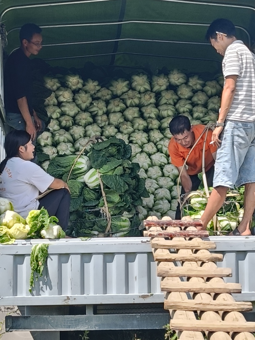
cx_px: 128
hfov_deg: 15.9
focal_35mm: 93
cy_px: 170
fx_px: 914
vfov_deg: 21.1
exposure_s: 1/306
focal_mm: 4.7
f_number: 1.7
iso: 100
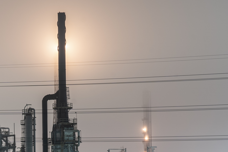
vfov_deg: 8.2
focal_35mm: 165
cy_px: 184
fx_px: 1045
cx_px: -42
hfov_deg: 12.2
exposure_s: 30
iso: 100
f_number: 11
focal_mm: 58
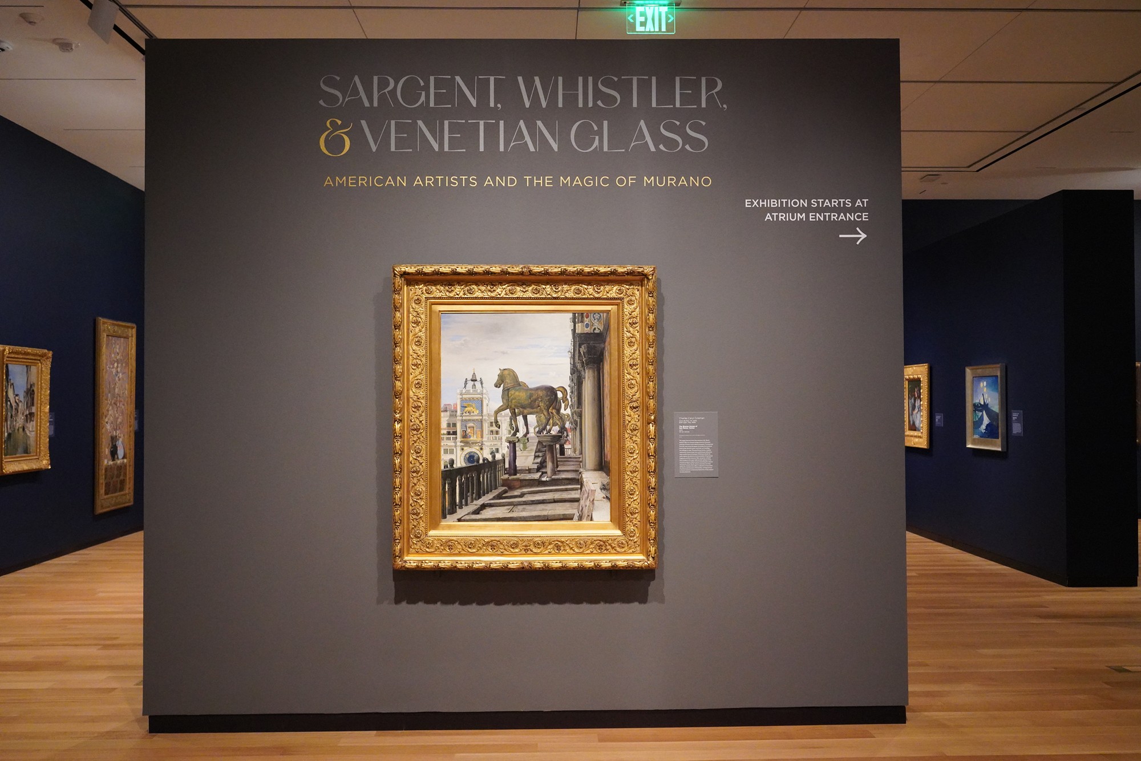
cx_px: 570
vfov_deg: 40.0
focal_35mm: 33
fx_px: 1046
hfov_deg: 57.2
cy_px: 380
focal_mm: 33
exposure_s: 1/100
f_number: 5.6
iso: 10000
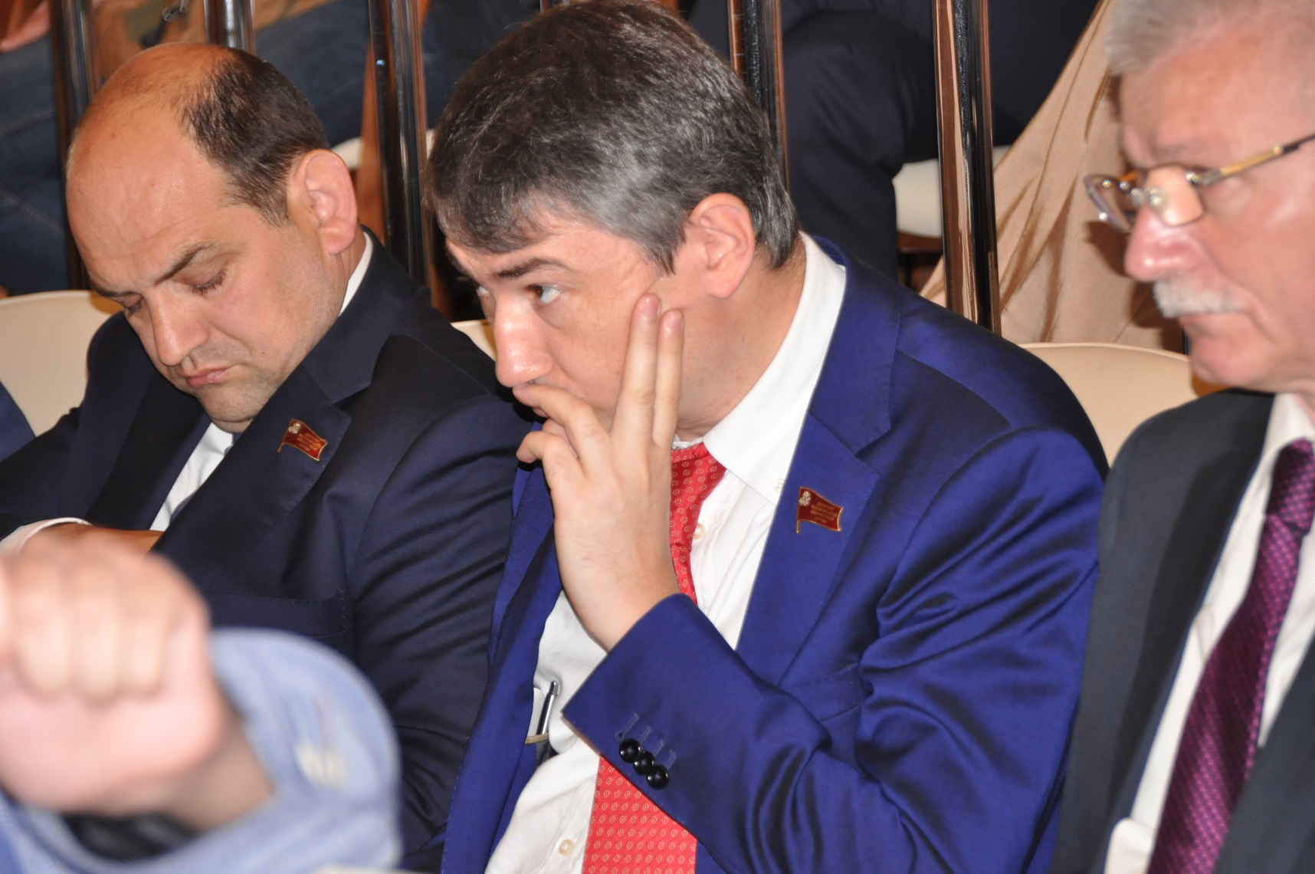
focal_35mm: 195
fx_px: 7115
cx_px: 658
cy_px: 437
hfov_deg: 10.6
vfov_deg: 7.0
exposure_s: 1/60
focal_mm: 130
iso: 800
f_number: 5.6
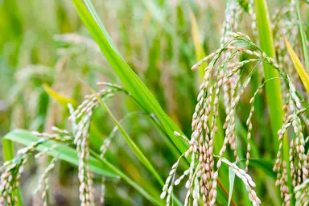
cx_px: 154
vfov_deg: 11.4
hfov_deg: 17.1
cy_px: 103
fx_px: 1030
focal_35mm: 120
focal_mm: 120
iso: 100
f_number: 5
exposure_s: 1/320
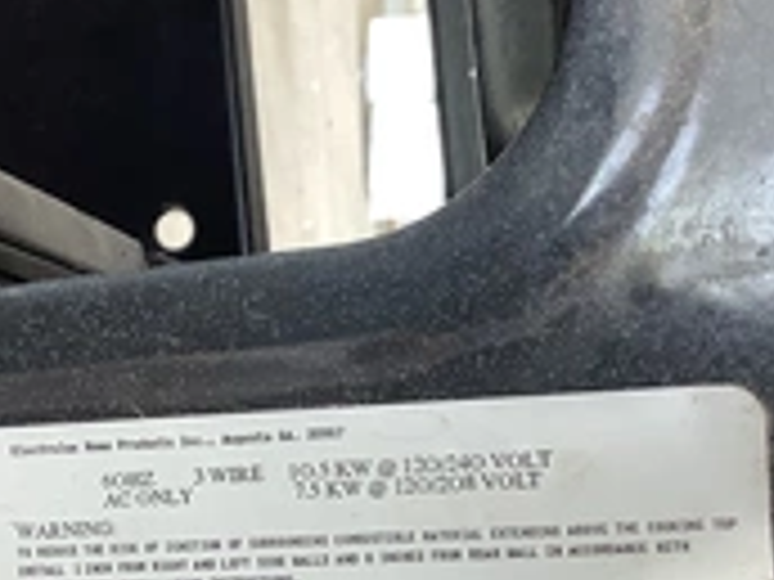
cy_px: 445
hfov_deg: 26.6
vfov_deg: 20.3
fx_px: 1610
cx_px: 171
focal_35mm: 72
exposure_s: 1/50
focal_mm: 3.3
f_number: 2.4
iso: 100
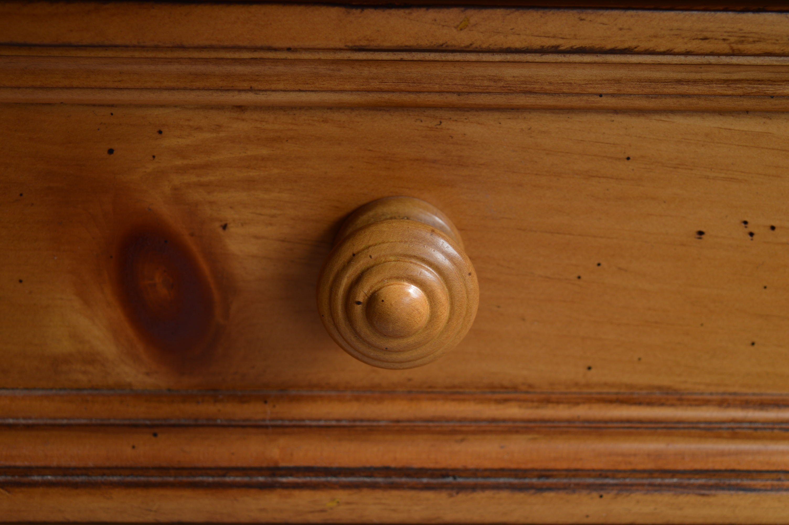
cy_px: 262
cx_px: 394
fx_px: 1380
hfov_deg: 31.9
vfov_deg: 21.5
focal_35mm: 63
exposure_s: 1/100
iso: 100
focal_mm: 42
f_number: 5.6
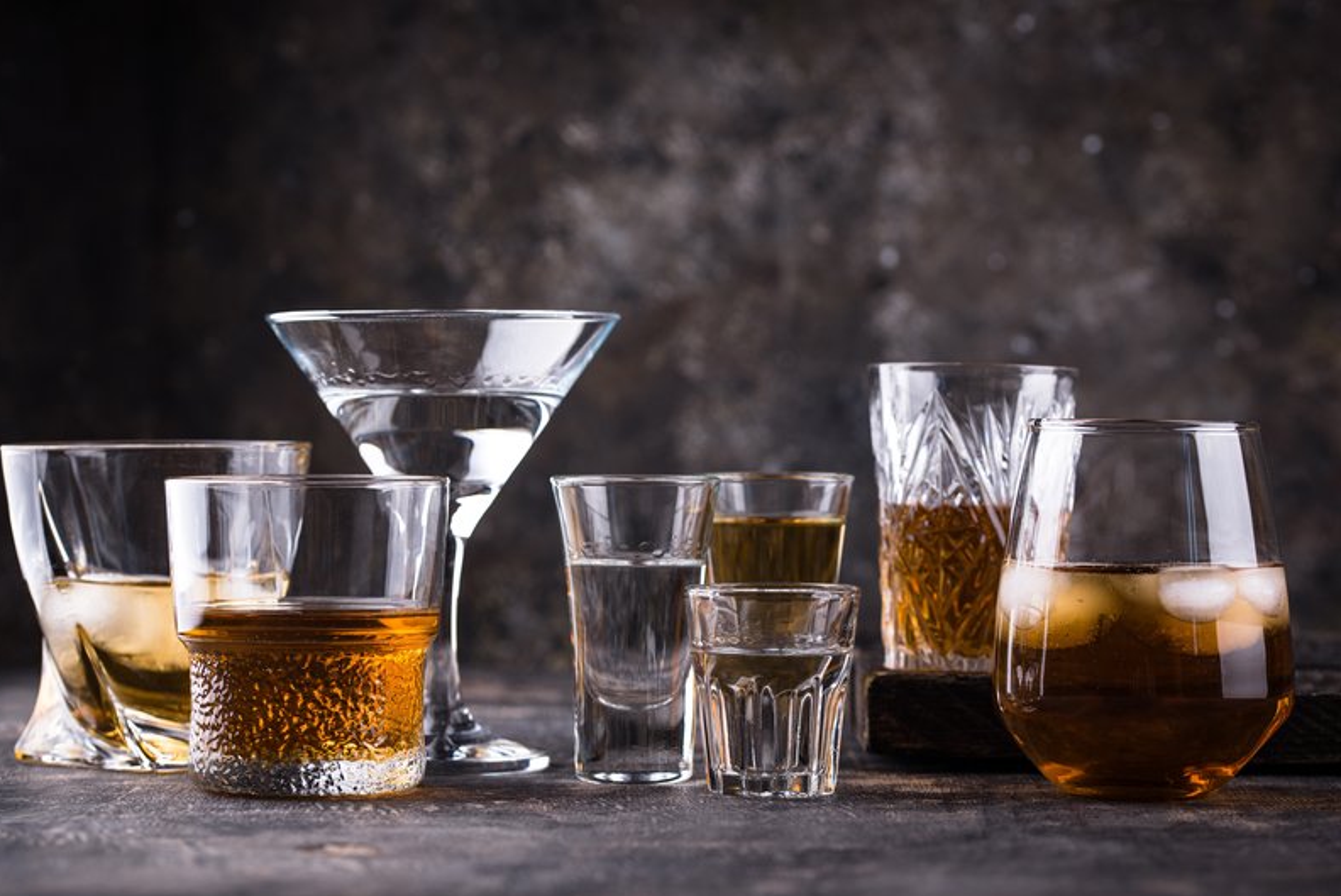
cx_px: 665
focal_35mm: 106
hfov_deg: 19.3
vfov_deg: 12.9
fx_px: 3950
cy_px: 451
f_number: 8
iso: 100
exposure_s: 1/80
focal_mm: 105
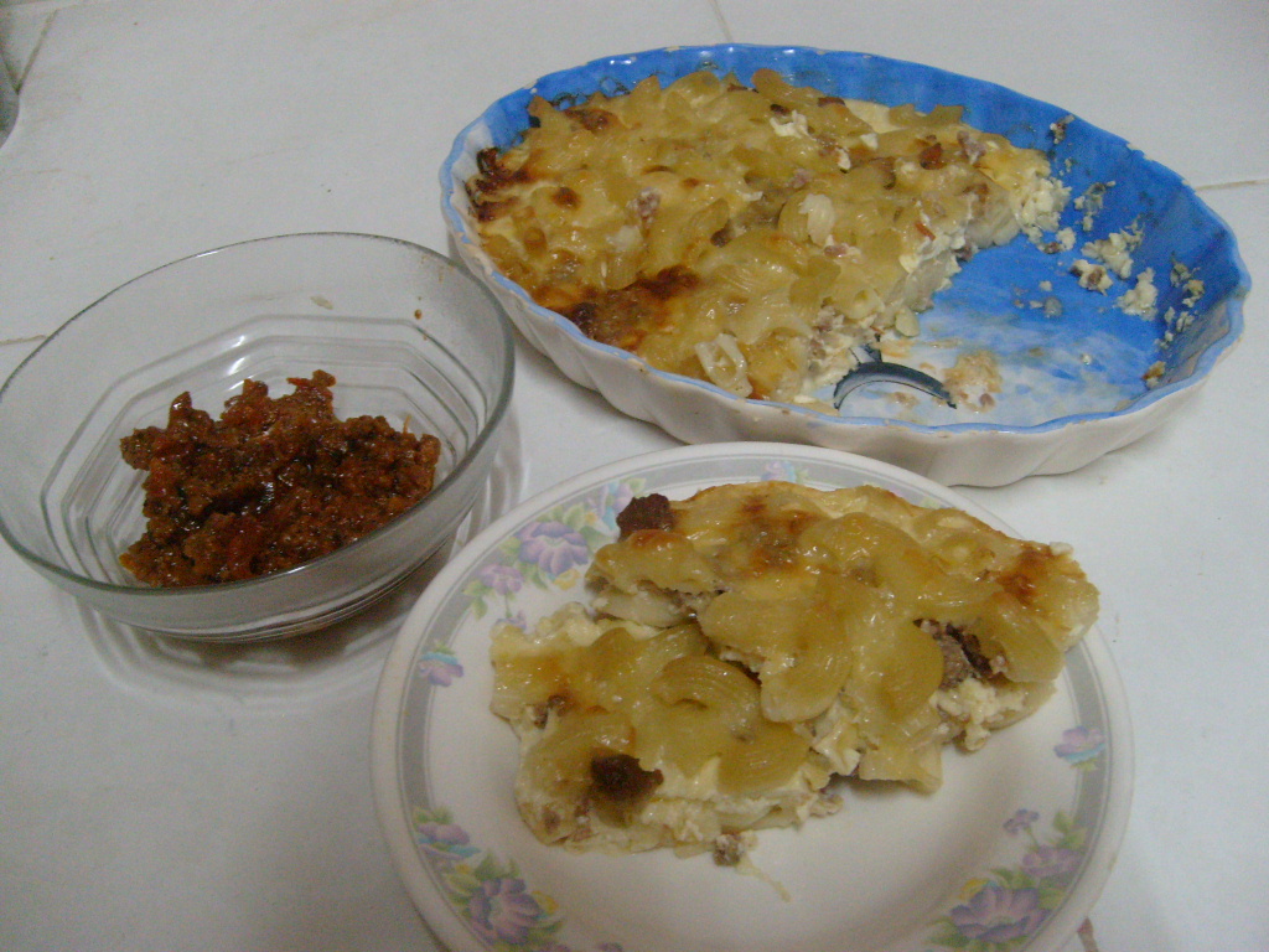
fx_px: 1283
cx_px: 634
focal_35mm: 35
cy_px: 476
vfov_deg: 40.7
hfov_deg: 52.6
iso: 400
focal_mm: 5.8
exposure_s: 1/20
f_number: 2.8
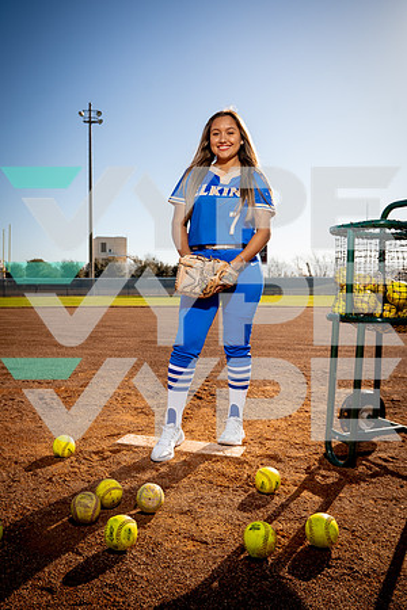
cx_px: 204
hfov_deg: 45.0
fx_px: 492
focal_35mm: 29
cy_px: 305
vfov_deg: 63.7
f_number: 5.6
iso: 100
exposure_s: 1/250
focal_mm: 29
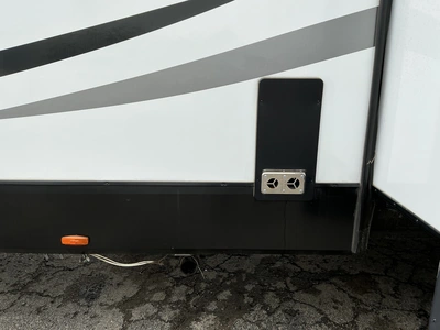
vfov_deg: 49.7
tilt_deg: -14.4
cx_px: 220
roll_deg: -1.7
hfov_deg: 63.4
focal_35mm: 28
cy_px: 165
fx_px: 356
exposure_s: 1/1279
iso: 25
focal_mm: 3
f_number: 1.8
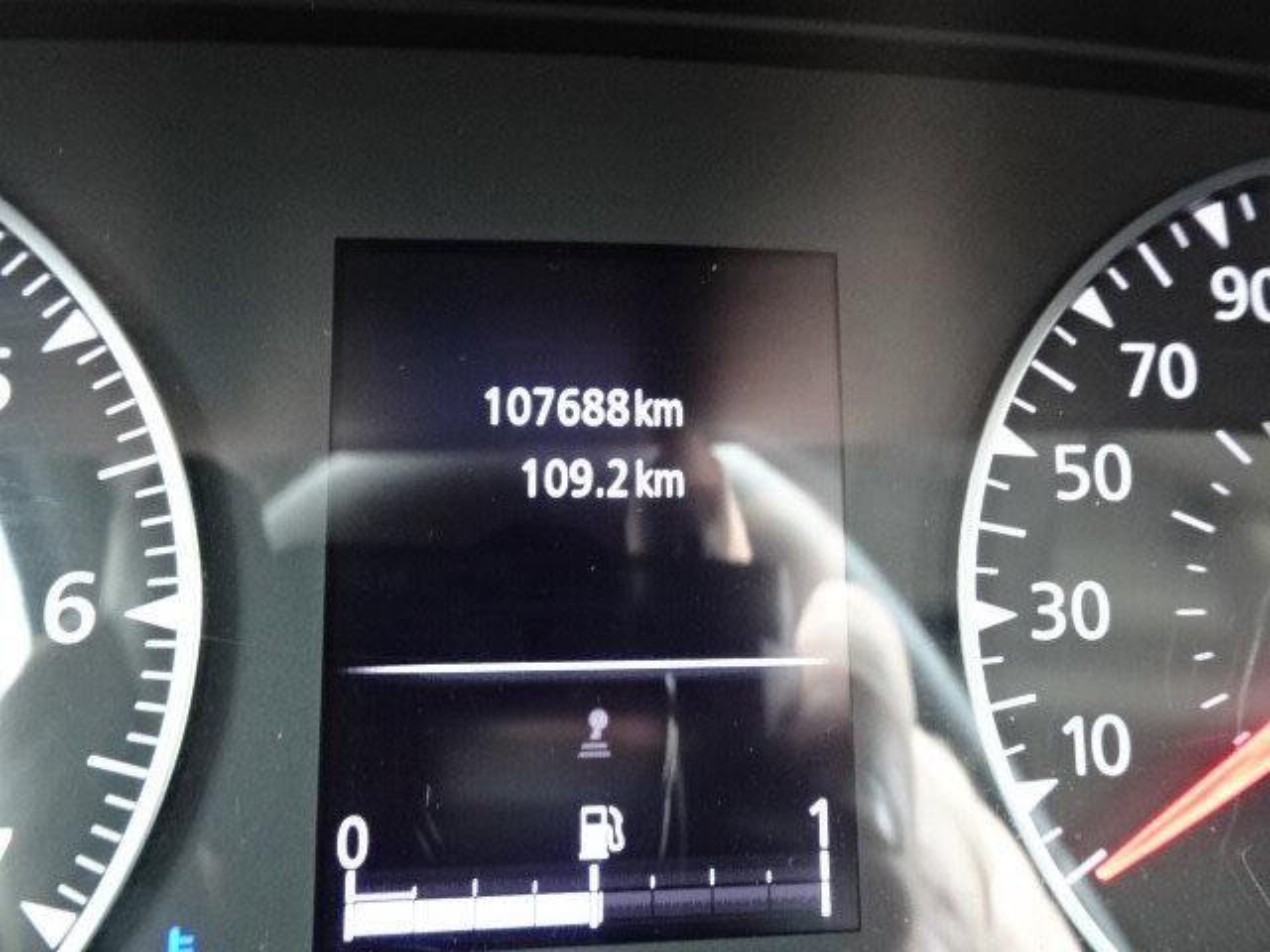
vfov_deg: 56.8
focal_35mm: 24
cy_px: 476
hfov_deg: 71.6
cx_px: 635
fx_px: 881
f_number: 3.5
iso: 800
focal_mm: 4.25
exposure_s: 1/15
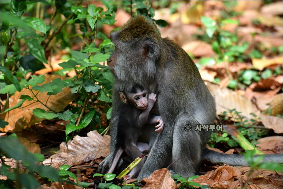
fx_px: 2202
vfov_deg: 4.9
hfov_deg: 7.4
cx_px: 142
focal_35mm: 280
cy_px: 94
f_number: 5.6
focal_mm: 280
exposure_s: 1/80
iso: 200
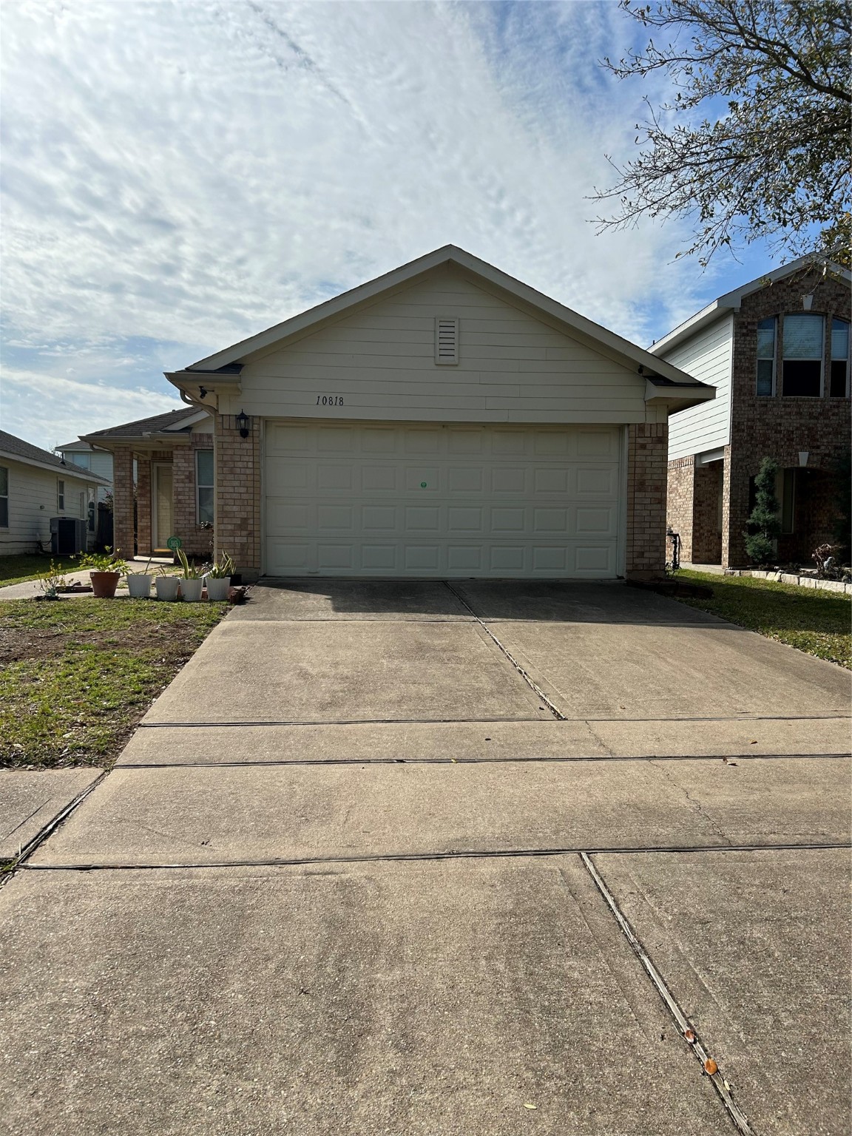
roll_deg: -1.3
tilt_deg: -2.4
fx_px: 853
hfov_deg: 53.1
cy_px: 568
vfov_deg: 67.3
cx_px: 426
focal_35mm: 26
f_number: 1.5
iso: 50
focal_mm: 5.7
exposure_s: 1/6993
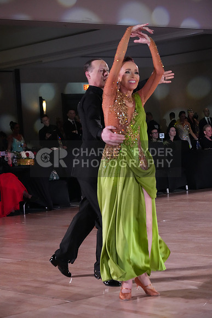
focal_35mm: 90
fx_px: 794
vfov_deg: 22.6
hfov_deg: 15.2
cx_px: 106
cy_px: 159
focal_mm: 90
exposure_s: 1/400
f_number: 5.6
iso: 8000
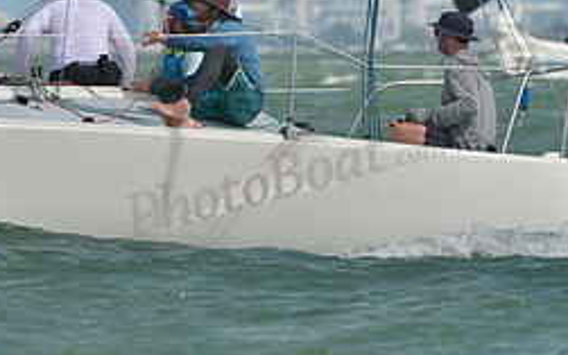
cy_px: 94
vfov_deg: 1.4
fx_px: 14616
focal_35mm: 944
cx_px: 11
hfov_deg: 2.2
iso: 280
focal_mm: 400
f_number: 8
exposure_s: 1/1250
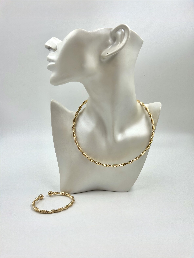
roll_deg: +1.5
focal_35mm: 48
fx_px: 359
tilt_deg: -17.7
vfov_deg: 39.7
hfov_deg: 30.3
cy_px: 129
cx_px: 97
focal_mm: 6.76
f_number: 1.78
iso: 64
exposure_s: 1/1094
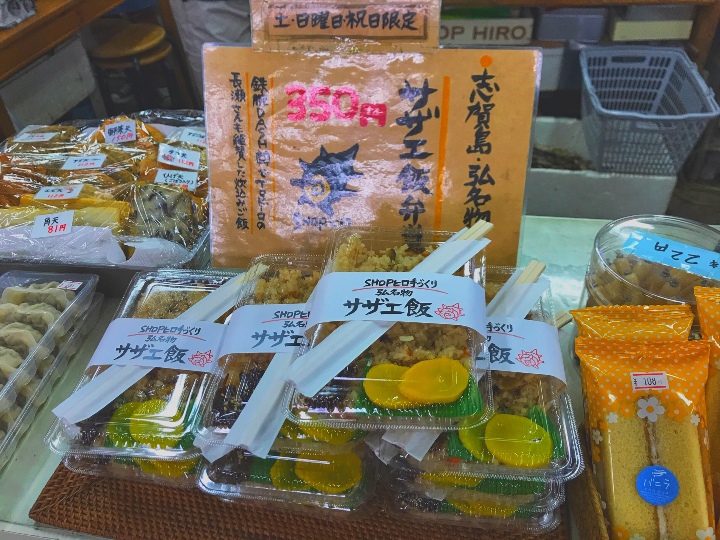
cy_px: 270
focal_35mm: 28
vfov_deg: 49.7
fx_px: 582
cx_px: 360
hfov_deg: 63.4
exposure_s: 1/40
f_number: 1.8
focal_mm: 3.99
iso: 25
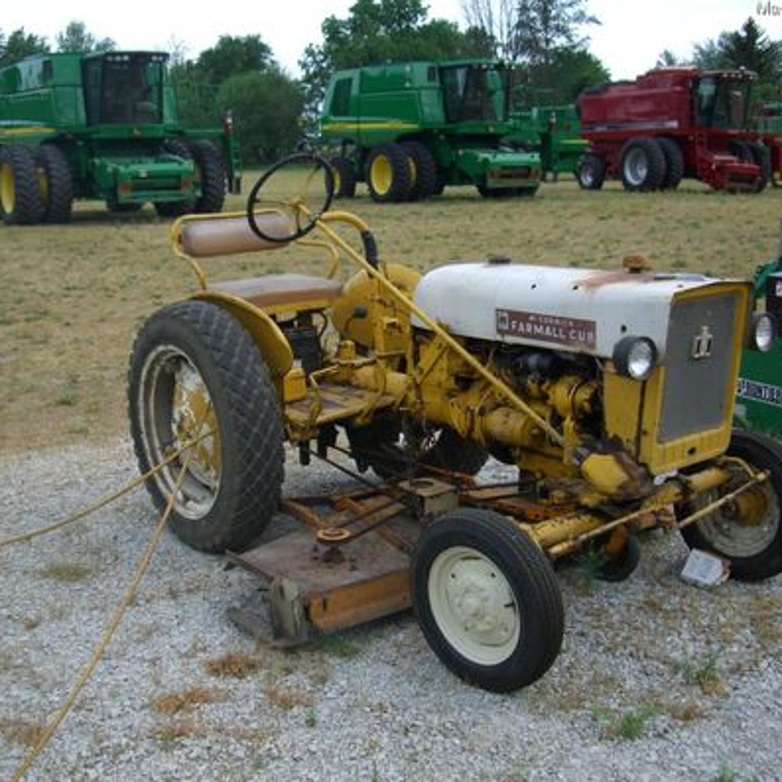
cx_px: 370
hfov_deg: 36.8
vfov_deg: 36.8
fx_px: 1176
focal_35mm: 46
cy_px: 392
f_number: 2.8
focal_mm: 7.9
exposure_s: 1/400
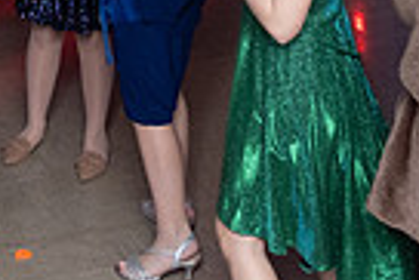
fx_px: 1188
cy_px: -260
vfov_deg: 12.1
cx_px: 3
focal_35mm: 102
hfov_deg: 19.4
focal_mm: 16
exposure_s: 1/30
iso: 1600
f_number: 2.8
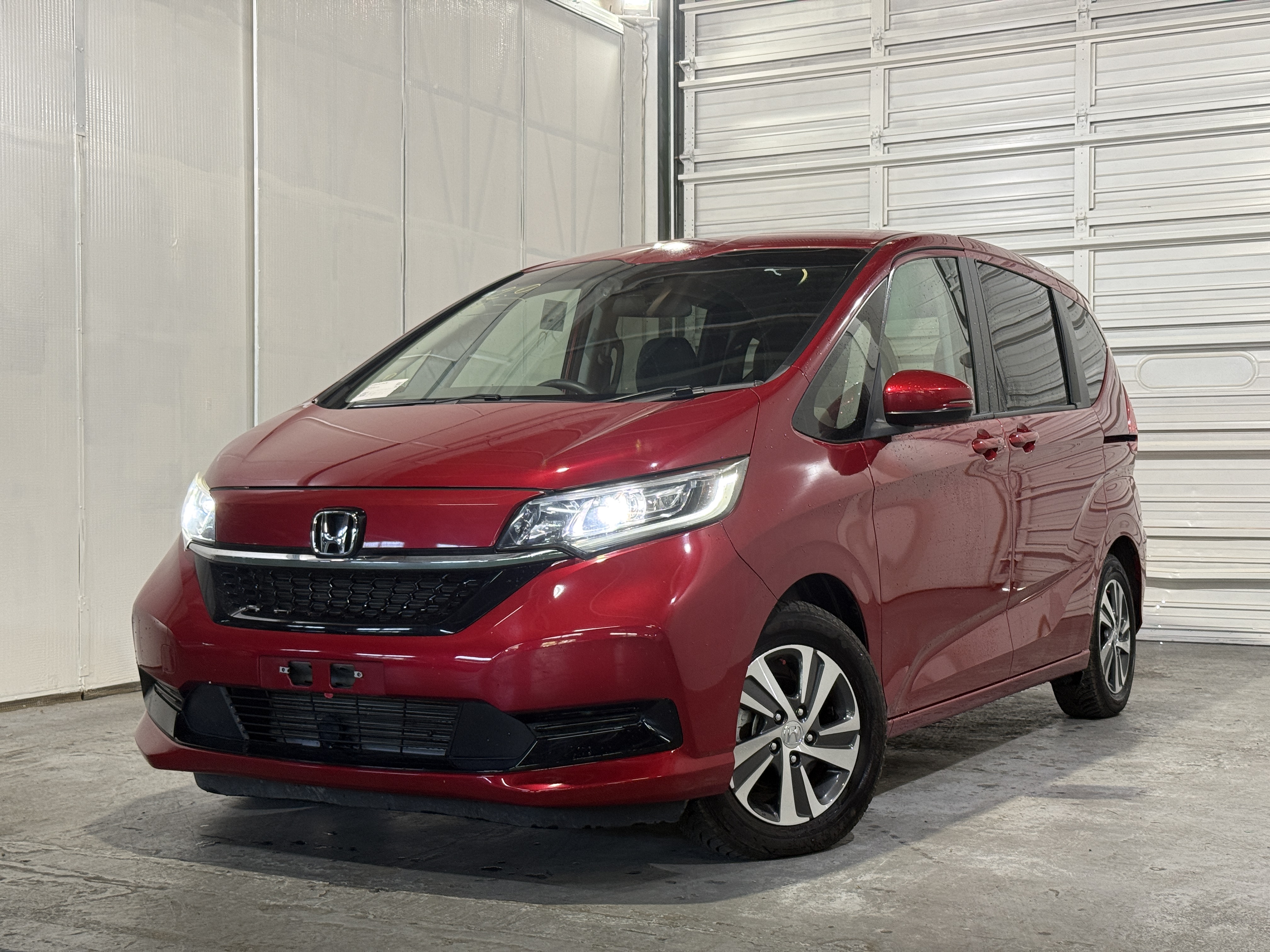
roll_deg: -0.6
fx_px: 1761
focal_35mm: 48
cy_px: 476
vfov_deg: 30.3
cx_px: 635
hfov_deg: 39.7
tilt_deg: +0.2
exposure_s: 1/60
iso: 100
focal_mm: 6.76
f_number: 1.78
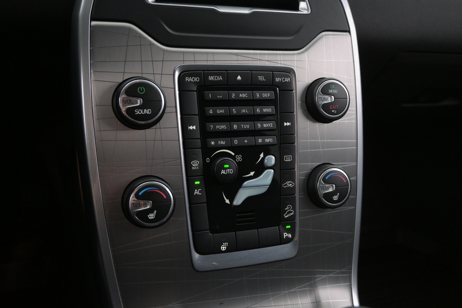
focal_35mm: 35
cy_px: 150
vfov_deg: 38.1
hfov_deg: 54.7
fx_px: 446
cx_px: 238
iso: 2500
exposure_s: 1/50
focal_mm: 22.5
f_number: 4
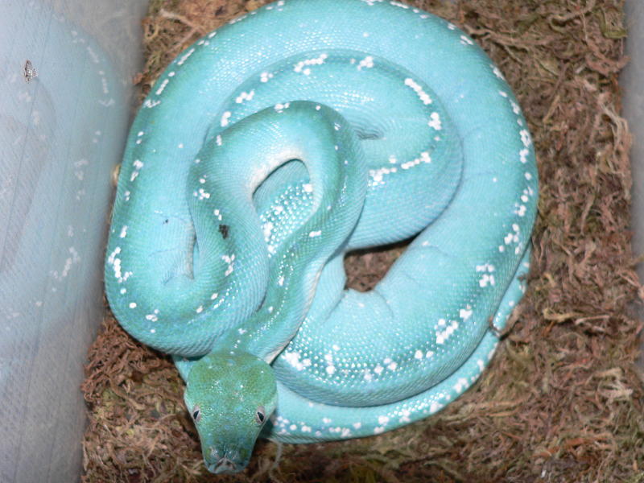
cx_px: 322
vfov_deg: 25.7
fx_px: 1060
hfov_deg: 33.8
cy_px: 242
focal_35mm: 57
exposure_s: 1/60
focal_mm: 9.6
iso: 100
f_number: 2.8
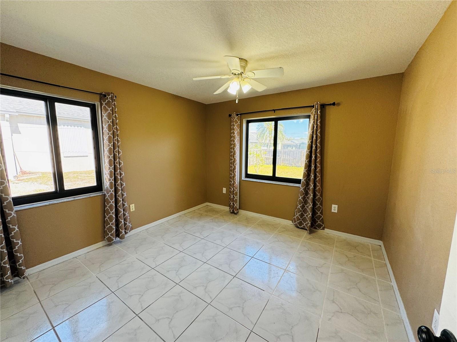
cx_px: 228
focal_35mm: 14
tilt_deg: -7.7
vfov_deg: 85.7
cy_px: 171
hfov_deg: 102.1
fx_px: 185
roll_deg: -0.3
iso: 125
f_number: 2.2
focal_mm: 2.22
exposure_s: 1/99
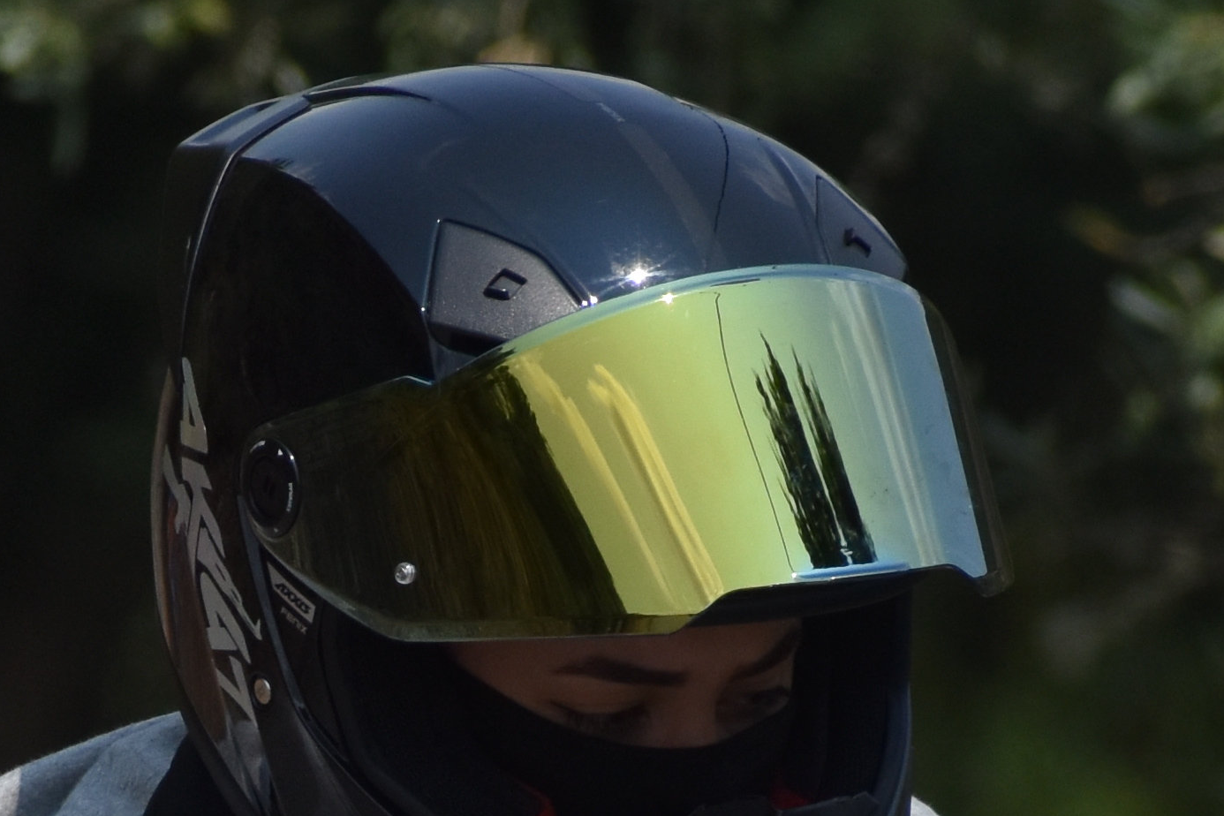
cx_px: 168
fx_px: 50758
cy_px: 988
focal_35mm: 1493
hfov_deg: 1.4
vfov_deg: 0.9
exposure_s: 1/2000
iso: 320
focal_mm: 230
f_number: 8
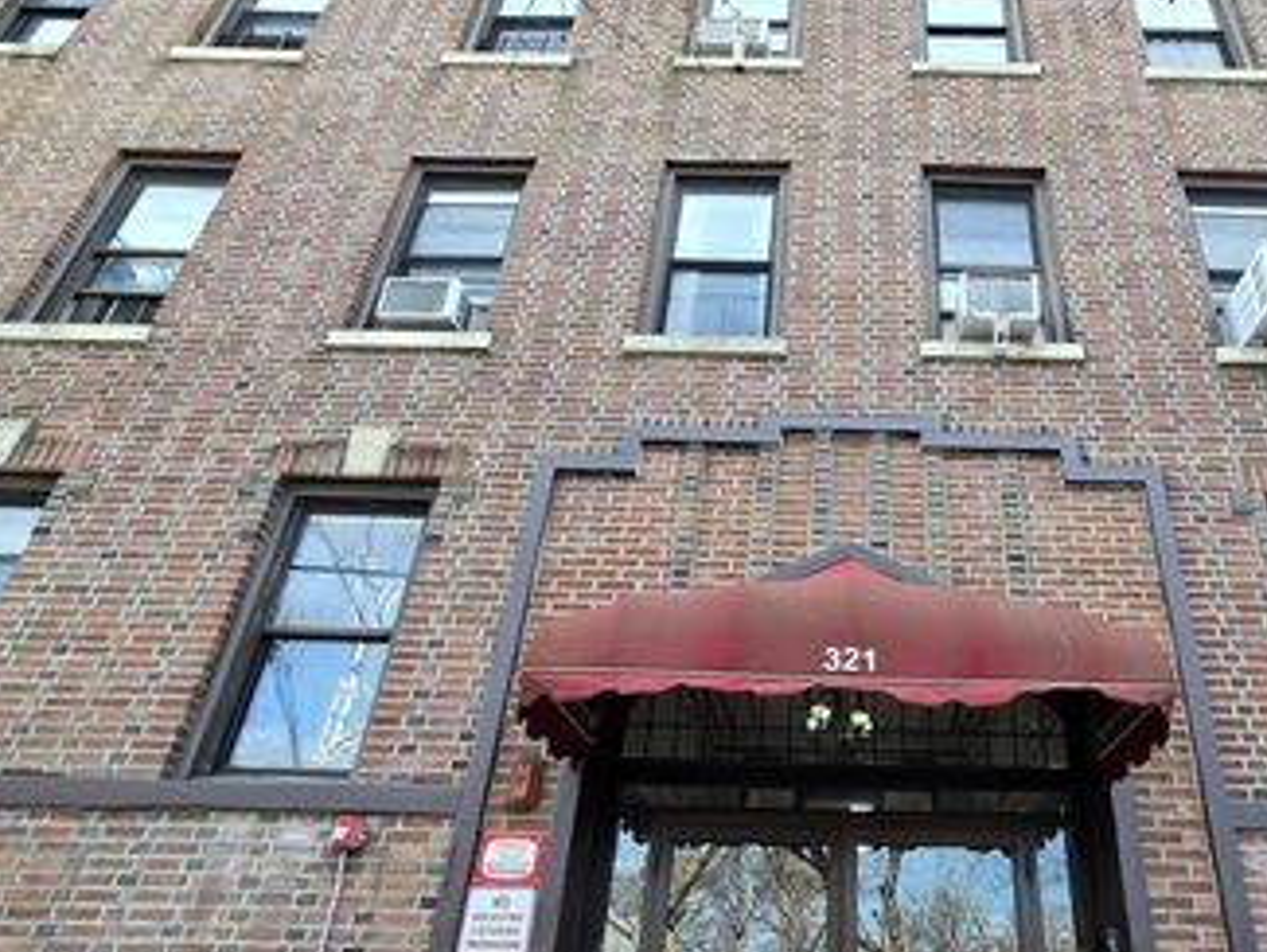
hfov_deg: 79.0
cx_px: 846
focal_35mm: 20
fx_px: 732
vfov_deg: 63.9
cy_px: 654
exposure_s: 1/168
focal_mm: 2.2
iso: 50
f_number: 2.2
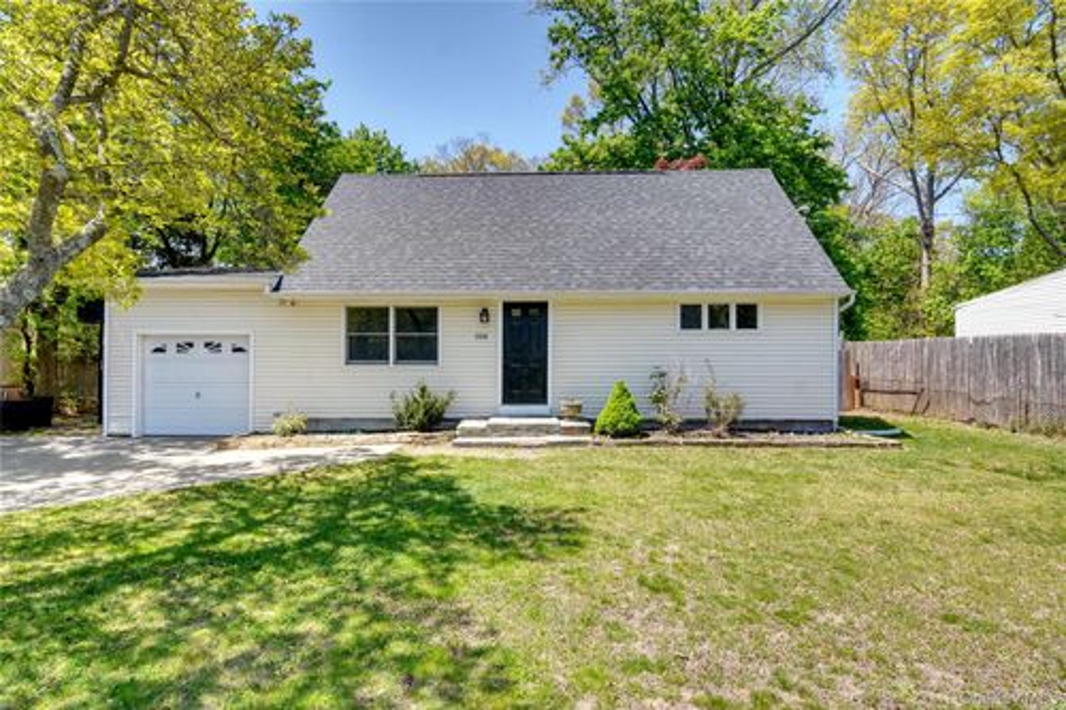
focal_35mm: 16
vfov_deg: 72.0
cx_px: 533
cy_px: 355
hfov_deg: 95.0
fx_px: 488
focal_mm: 11
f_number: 9
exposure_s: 1/500
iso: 320
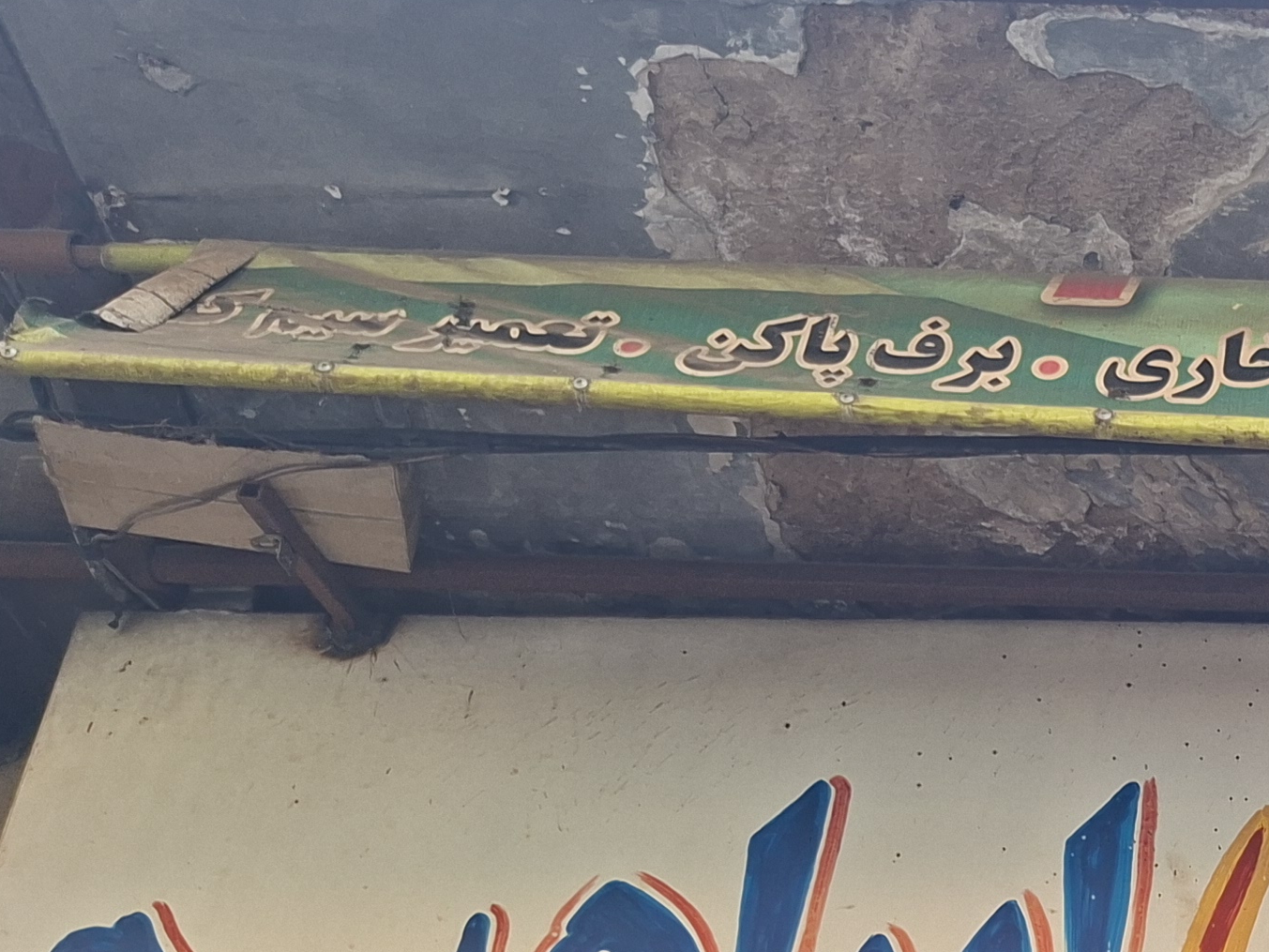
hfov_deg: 24.2
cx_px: 1745
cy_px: 1095
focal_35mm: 68
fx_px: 2493
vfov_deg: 20.4
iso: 50
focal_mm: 5.54
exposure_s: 1/100
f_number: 1.8
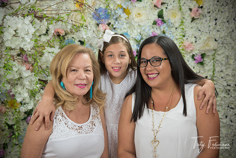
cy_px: 79
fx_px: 511
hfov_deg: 26.0
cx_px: 118
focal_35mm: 78
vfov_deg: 17.5
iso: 1250
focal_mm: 78
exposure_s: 1/125
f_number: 5
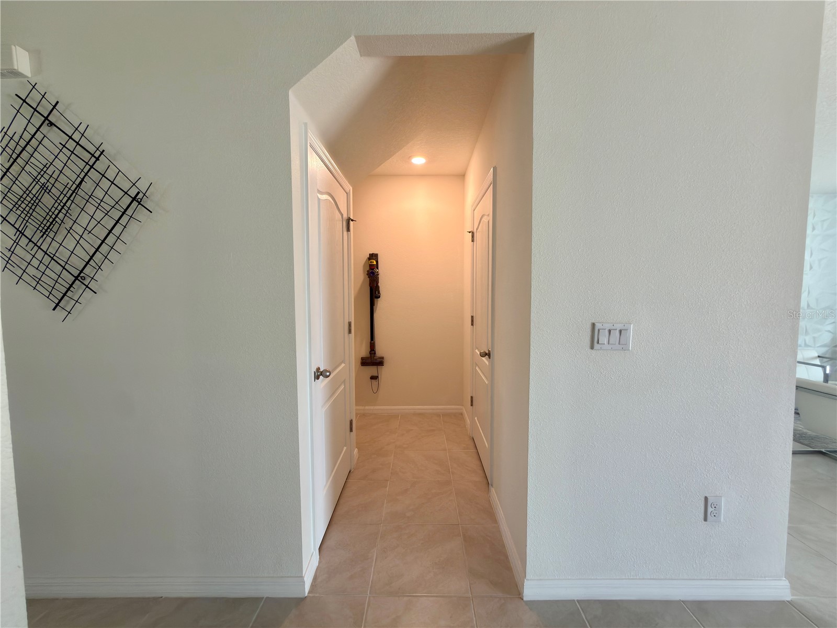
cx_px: 418
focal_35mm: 14
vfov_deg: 85.7
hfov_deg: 102.1
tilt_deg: -4.4
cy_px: 314
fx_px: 339
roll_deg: +0.8
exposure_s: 1/30
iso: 64
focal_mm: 2.22
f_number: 2.2
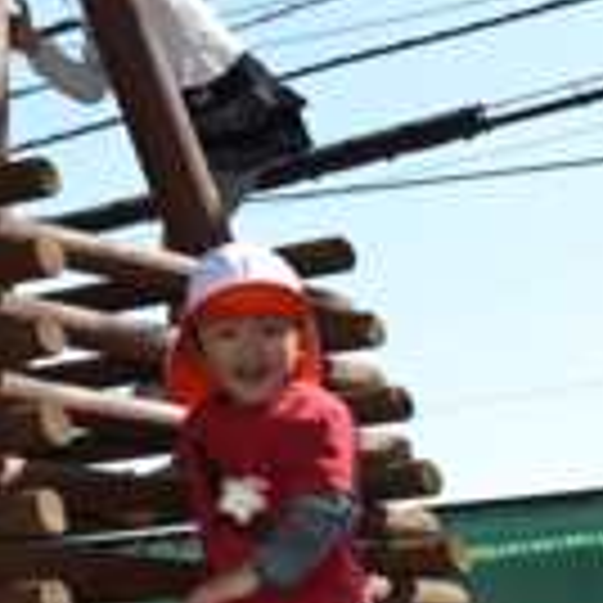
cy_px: 340
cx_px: 171
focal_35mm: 122
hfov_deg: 14.3
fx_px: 2404
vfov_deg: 14.3
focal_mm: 32
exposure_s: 1/200
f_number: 7.1
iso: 100
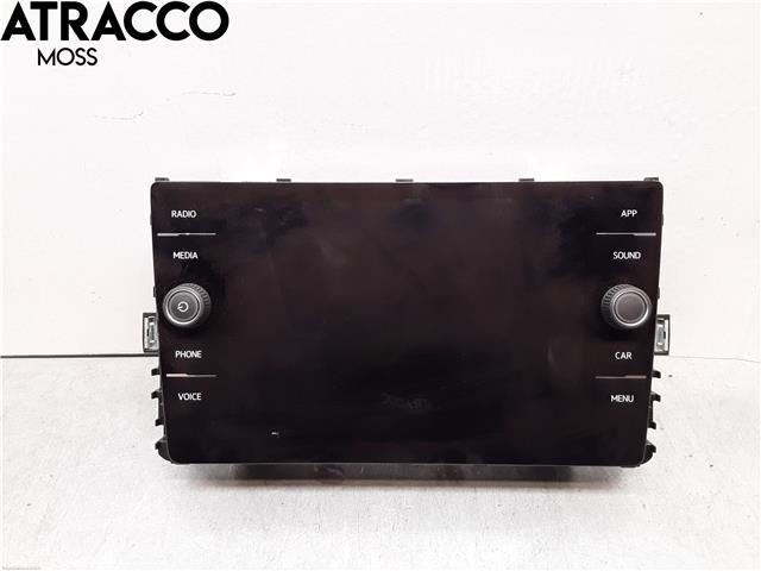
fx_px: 616
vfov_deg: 49.7
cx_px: 380
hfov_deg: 63.4
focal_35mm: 28
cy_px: 286
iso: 100
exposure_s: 1/50
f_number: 1.9
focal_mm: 2.91
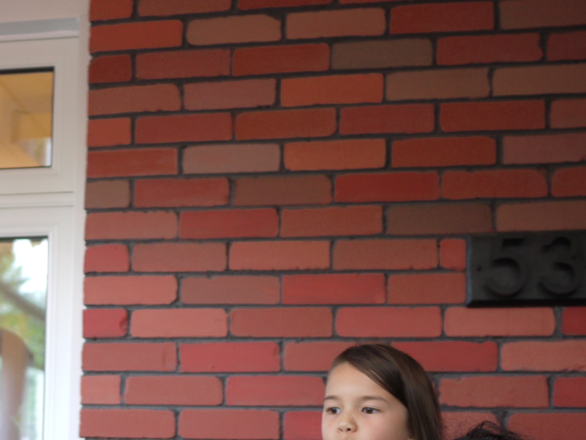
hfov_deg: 25.4
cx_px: 157
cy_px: 380
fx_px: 1287
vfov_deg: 19.1
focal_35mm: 76
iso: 250
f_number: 1.7
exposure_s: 1/60
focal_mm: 20
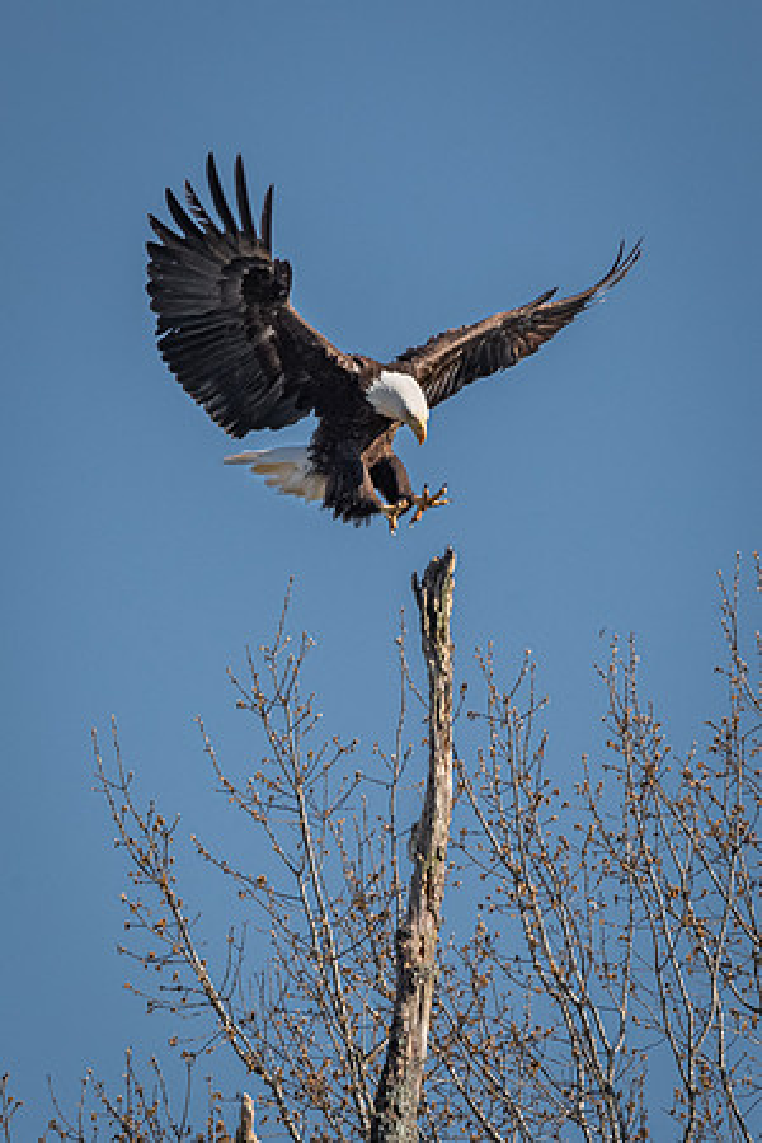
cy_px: 704
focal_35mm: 1129
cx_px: 397
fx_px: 35836
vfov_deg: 1.8
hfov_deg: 1.2
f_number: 11
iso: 800
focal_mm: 500
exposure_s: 1/1000
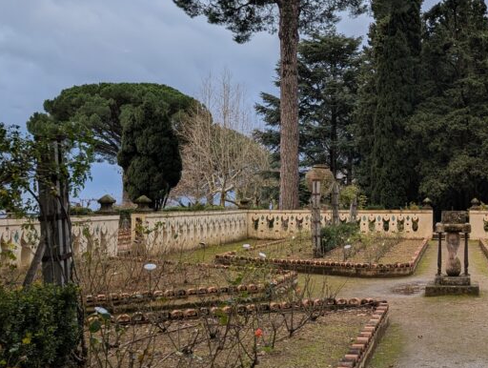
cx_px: 453
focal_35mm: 48
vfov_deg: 30.2
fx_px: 678
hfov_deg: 36.7
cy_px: 131
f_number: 1.68
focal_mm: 6.9
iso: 16
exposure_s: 1/648
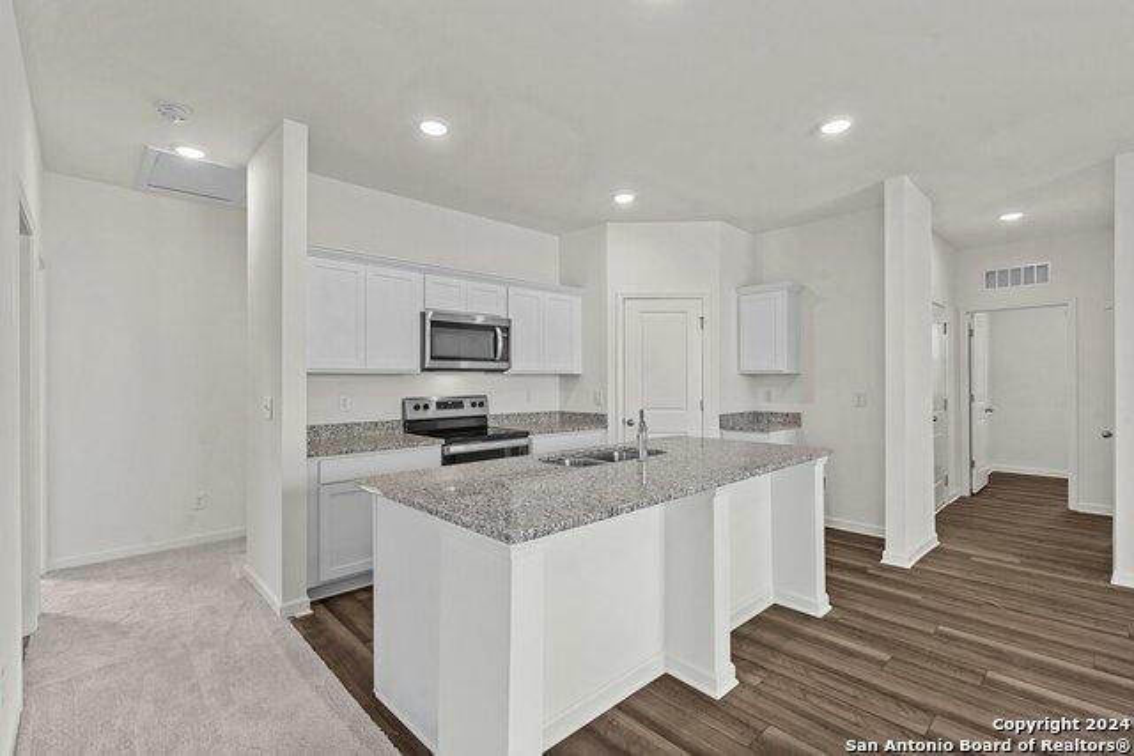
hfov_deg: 96.7
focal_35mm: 16
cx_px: 567
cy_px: 378
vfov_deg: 73.8
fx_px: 504
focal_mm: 16
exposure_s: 1/2
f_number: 8
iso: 400
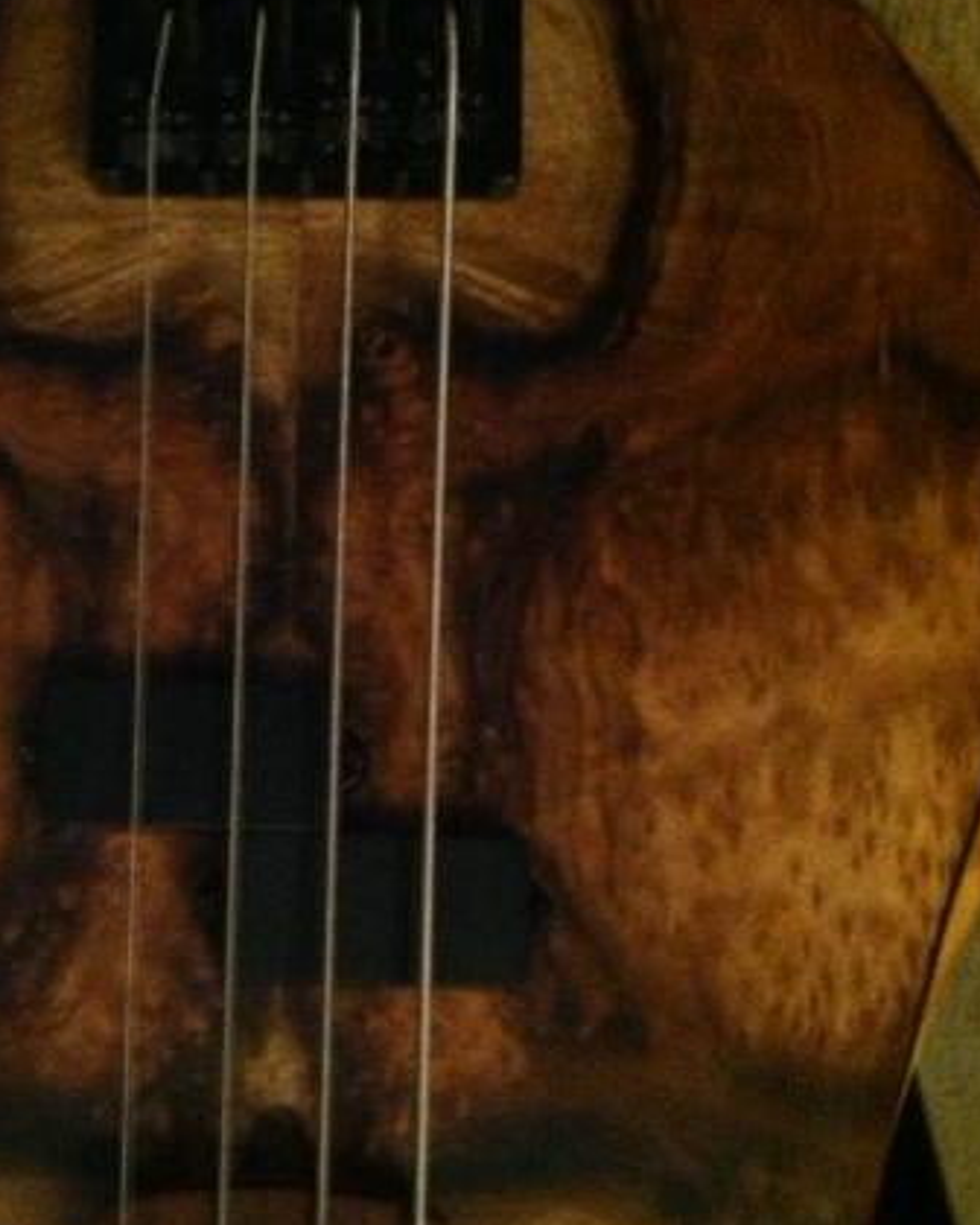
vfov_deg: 36.0
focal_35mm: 52
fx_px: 1885
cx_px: 312
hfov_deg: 28.9
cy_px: 653
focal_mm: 3.9
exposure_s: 1/15
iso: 1000
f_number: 2.8
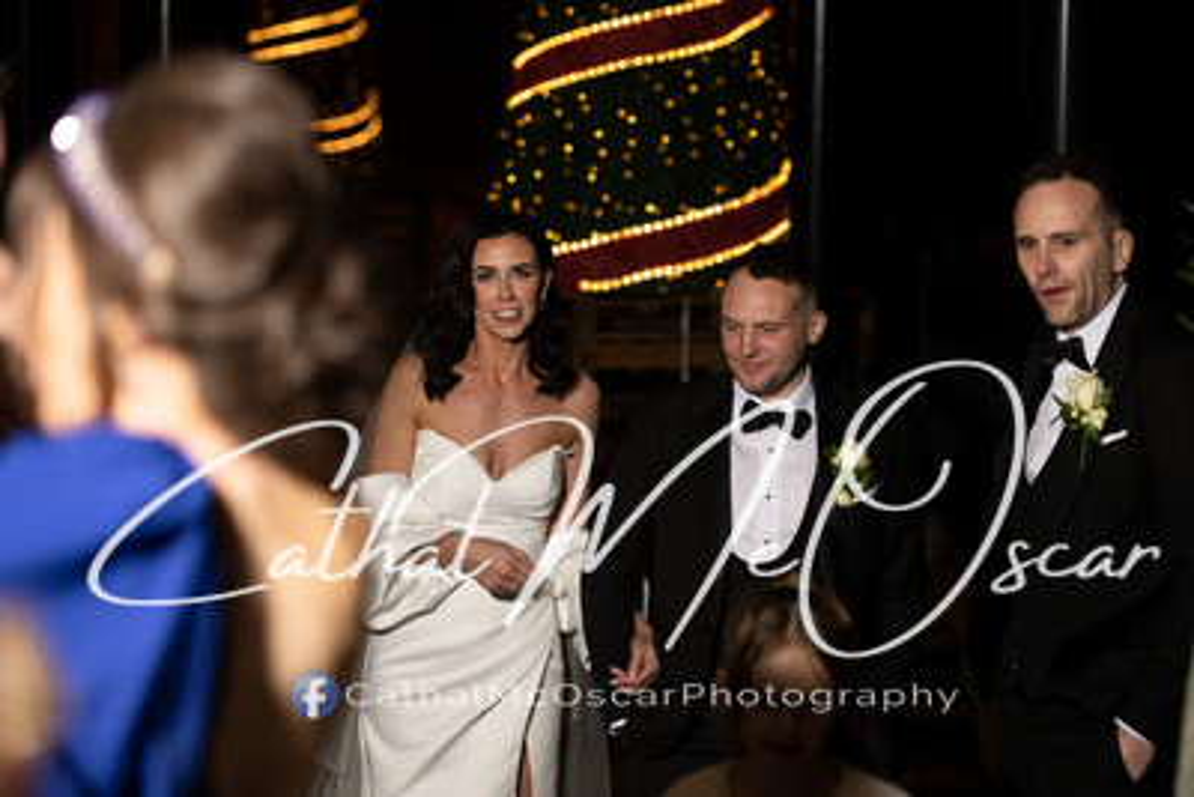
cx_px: 597
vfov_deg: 13.7
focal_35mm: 100
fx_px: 3318
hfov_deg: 20.4
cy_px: 398
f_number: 2.8
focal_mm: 100
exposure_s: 1/125
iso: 250
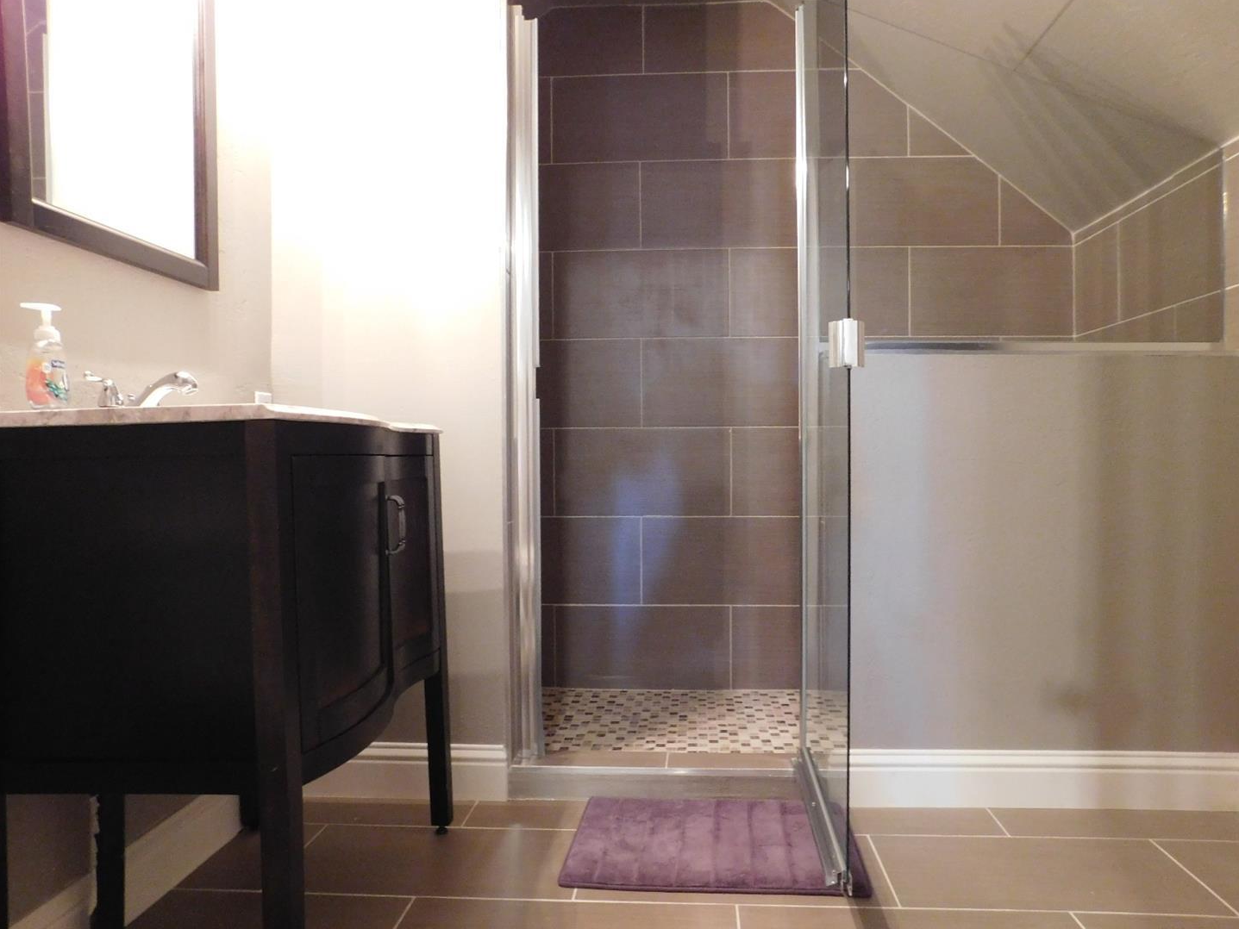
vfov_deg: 56.8
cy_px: 476
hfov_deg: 71.6
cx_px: 645
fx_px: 859
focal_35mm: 24
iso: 450
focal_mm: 4
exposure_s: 1/8
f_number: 3
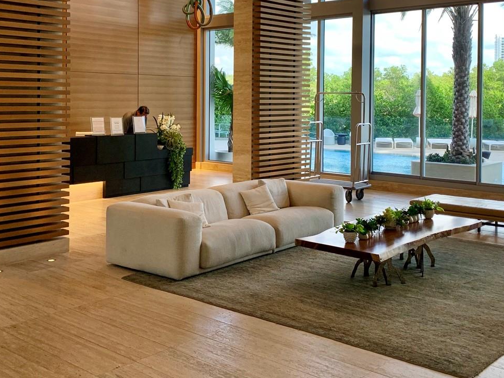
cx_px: 244
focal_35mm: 43
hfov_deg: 43.8
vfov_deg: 33.2
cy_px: 116
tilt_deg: -2.1
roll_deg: -0.4
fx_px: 626
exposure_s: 1/121
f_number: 1.8
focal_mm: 4.25
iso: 64
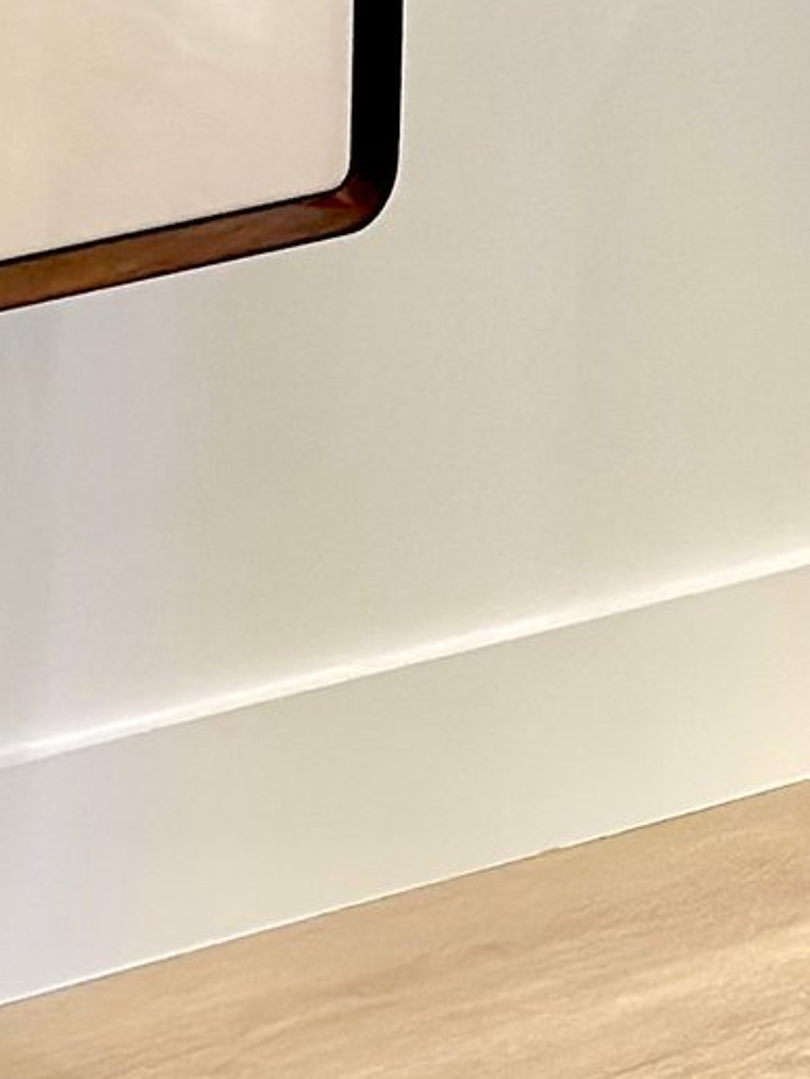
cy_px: -720
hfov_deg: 6.3
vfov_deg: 8.1
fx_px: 7388
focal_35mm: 237
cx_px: 693
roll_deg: -1.4
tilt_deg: -8.3
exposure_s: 1/120
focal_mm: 6.86
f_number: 1.78
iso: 100
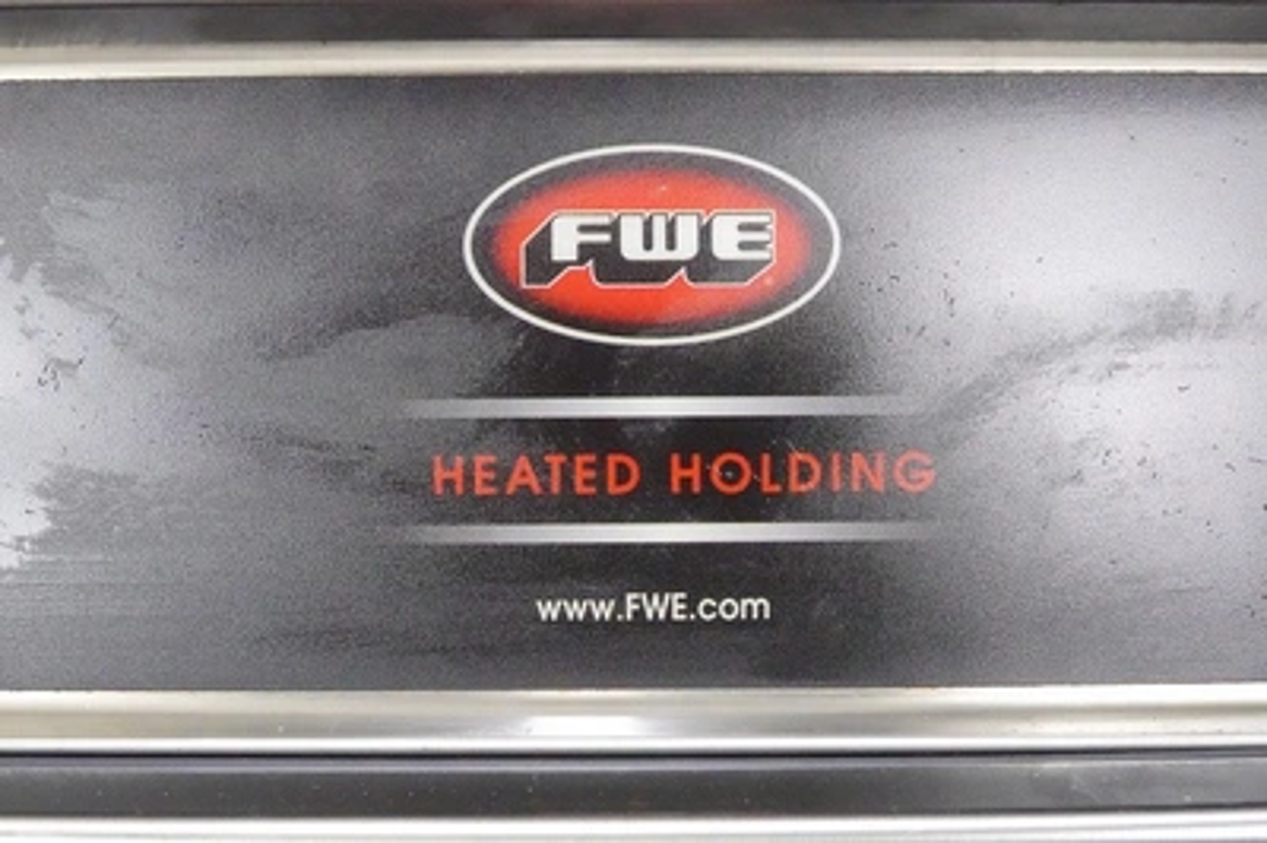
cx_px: 634
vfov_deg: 25.5
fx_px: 1864
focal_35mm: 53
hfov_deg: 37.5
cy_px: 422
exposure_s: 1/40
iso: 6400
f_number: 11
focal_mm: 19.43
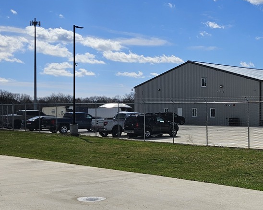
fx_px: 459
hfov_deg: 30.5
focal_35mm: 59
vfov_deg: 25.8
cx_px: 238
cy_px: 110
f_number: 1.8
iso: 25
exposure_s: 1/6019
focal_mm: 5.4
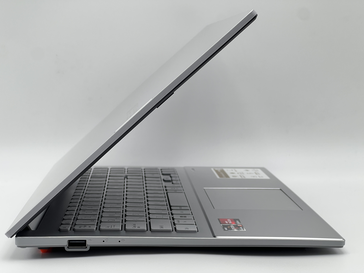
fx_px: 810
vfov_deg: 19.1
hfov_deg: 25.3
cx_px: 182
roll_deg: +0.4
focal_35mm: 77
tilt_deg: -5.3
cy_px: 136
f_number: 2.8
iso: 100
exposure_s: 1/99
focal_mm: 9
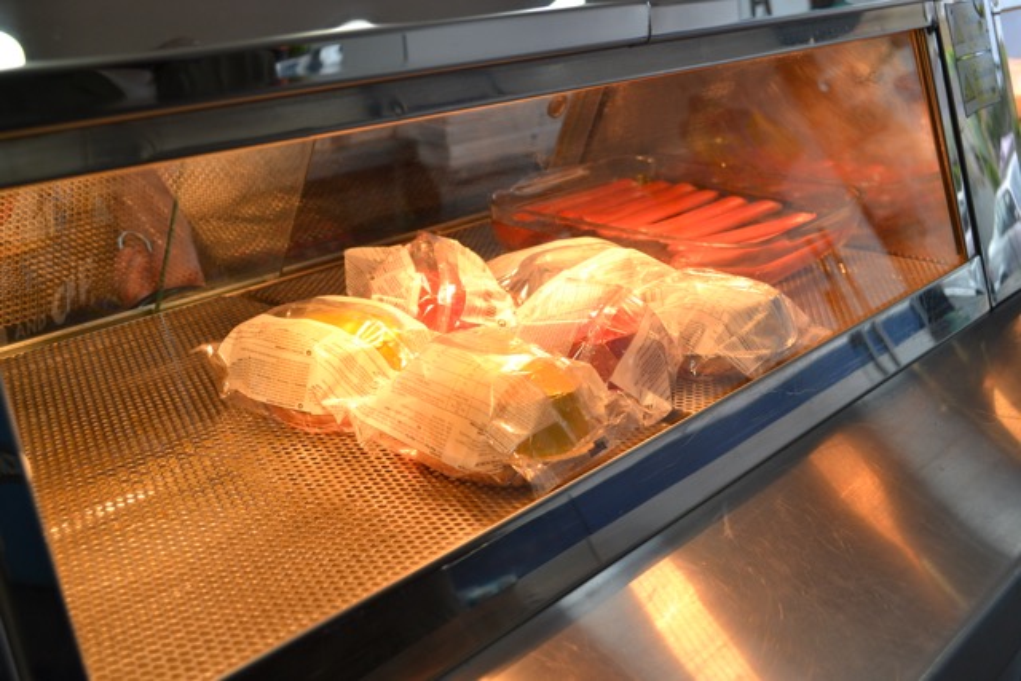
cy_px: 340
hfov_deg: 41.1
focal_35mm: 48
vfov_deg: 28.1
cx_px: 510
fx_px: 1362
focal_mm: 32
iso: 160
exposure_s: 1/60
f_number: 5.6
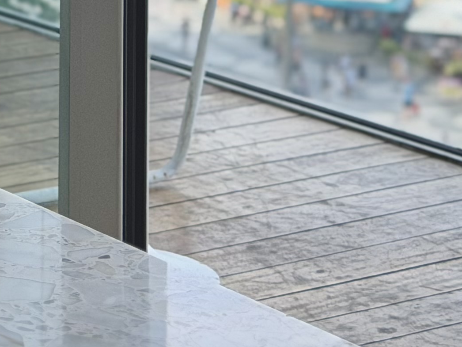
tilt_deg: -4.5
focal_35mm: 185
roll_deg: +0.5
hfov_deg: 10.4
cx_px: -211
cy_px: -298
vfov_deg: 7.8
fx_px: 2470
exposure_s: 1/2033
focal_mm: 6.76
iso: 100
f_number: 1.78
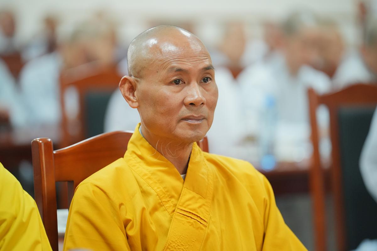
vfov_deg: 7.4
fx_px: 1937
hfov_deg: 11.1
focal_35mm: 185
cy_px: 126
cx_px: 188
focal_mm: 185
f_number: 2.8
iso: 4000
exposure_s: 1/125
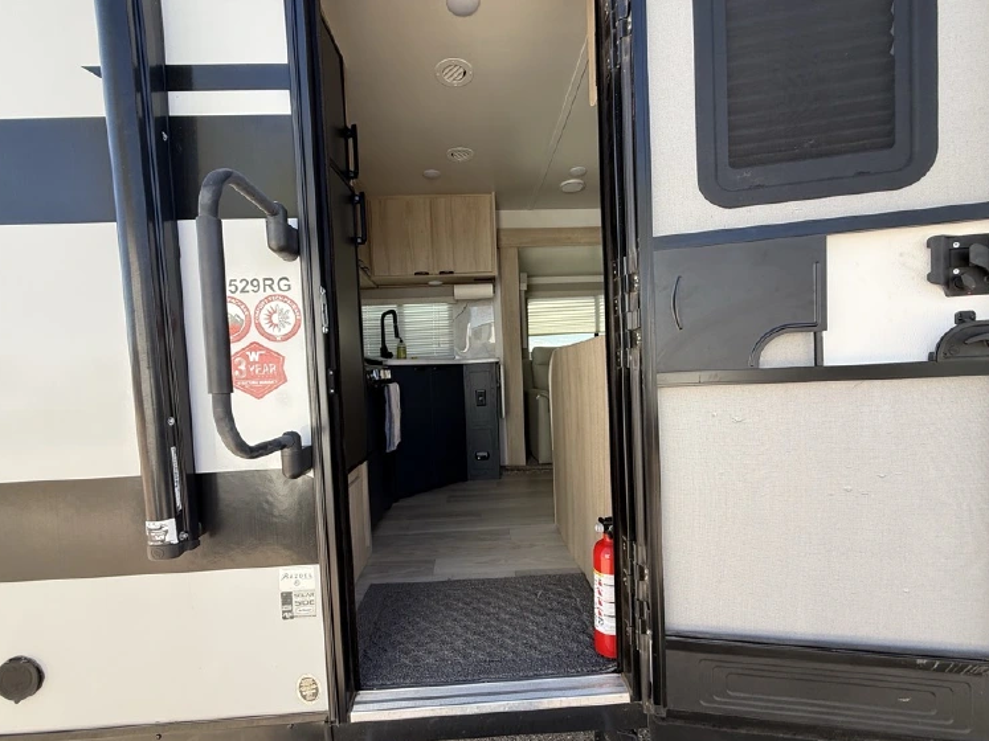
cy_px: 392
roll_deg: +1.8
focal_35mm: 15
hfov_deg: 98.2
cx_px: 489
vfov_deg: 81.7
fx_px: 428
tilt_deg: -1.5
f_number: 2.2
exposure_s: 1/227
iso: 50
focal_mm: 2.22
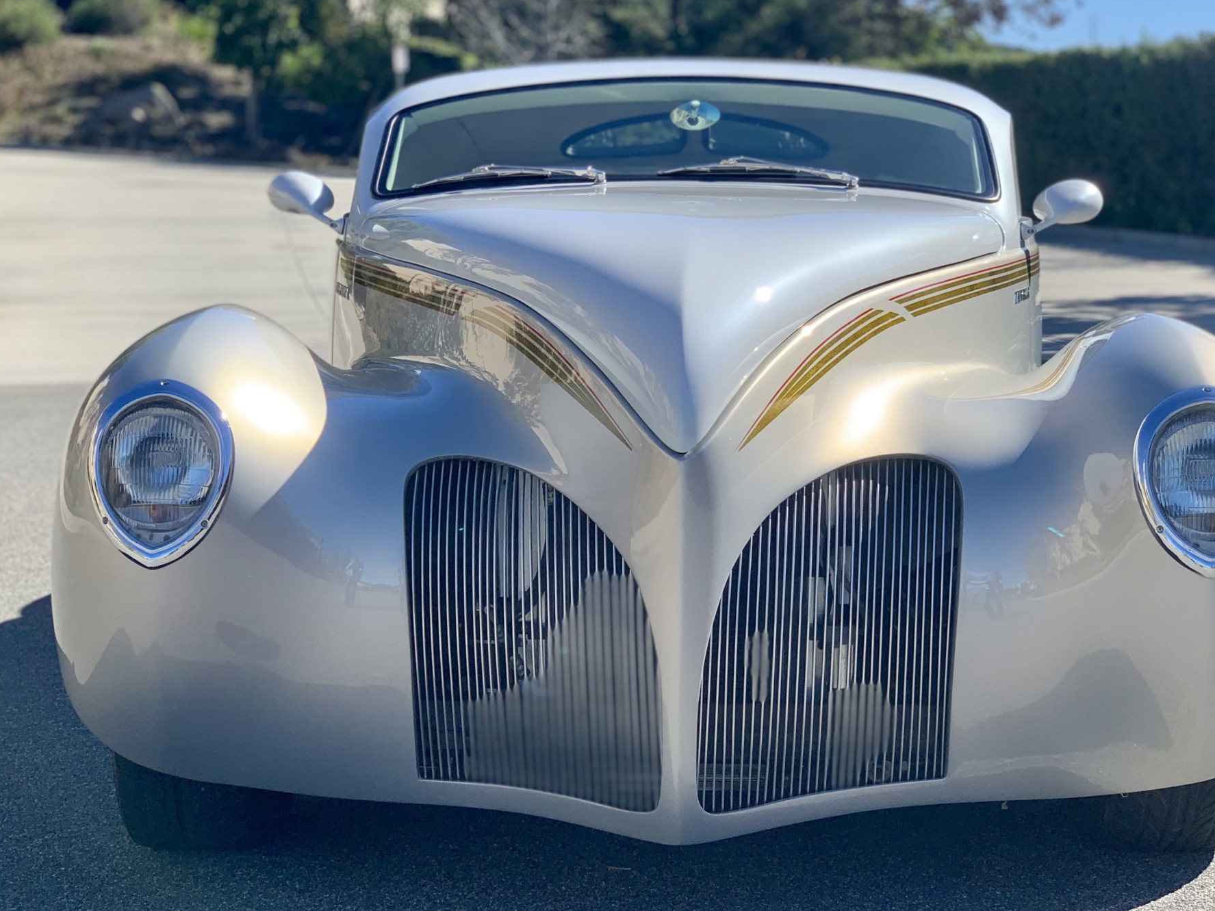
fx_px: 2106
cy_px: 450
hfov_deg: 32.2
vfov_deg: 24.4
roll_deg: +0.4
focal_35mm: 60
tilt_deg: -5.8
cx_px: 673
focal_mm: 6
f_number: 2.4
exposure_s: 1/922
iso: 16
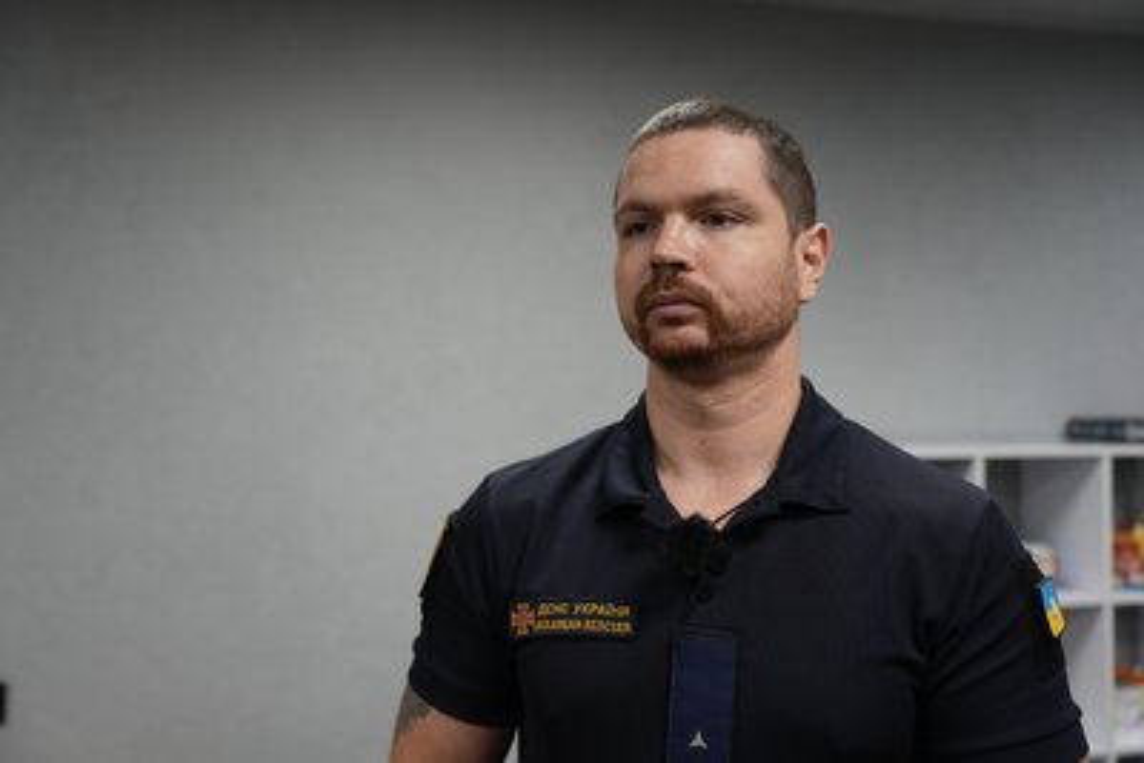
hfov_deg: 48.4
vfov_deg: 33.4
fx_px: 1272
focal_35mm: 40
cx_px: 572
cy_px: 382
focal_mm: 40
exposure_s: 1/100
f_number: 2.8
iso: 320
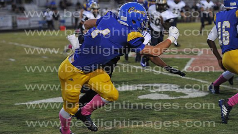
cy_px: 78
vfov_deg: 11.1
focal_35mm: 109
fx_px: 688
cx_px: 120
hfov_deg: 19.6
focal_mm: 102
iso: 1600
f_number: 3.2
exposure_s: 1/400
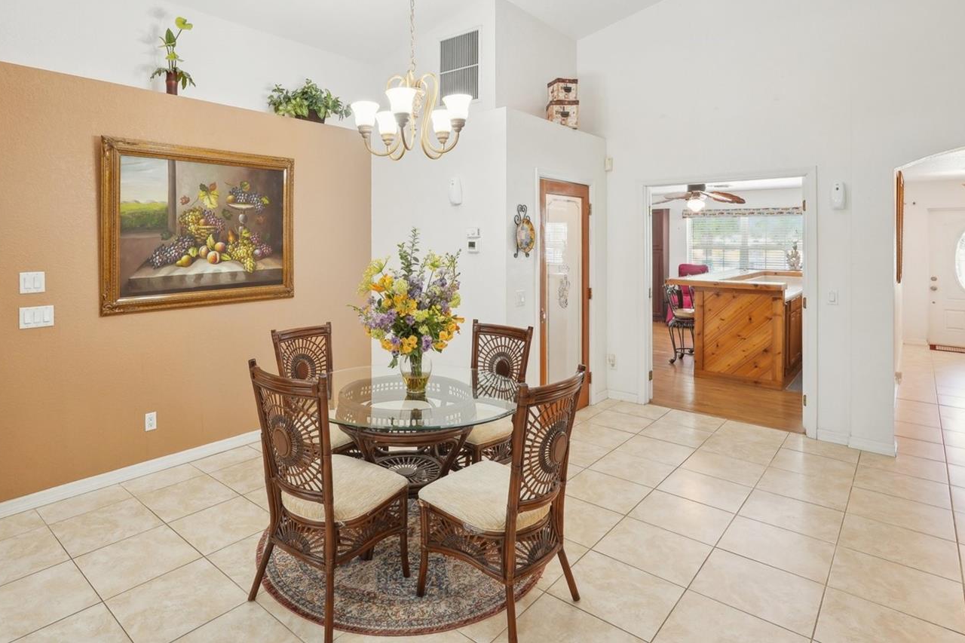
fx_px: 536
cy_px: 243
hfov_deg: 83.6
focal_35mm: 20
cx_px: 424
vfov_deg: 61.1
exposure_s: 1/8
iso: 400
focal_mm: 16
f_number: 8
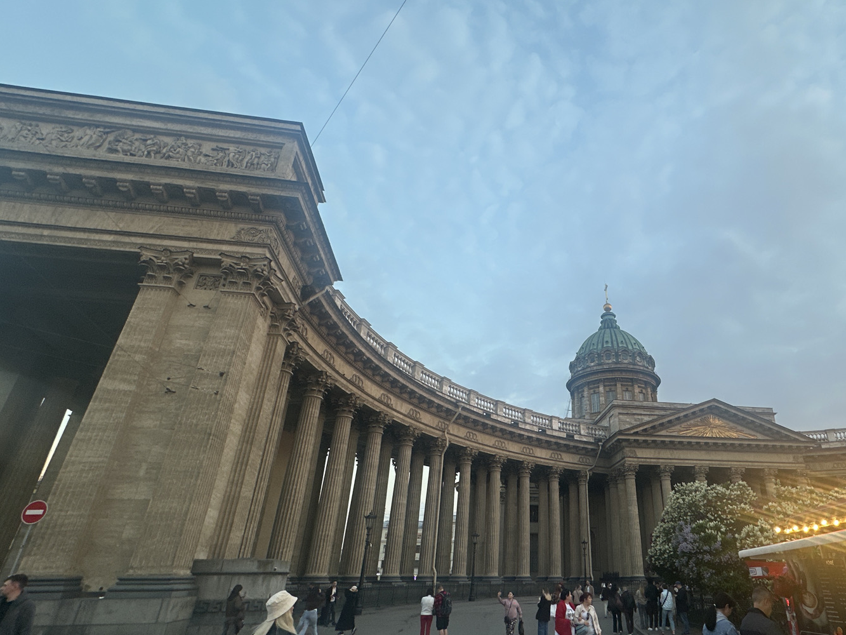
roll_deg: +0.7
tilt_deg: +26.7
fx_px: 513
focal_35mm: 21
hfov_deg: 77.0
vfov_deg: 63.5
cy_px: 321
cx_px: 548
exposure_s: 1/105
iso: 64
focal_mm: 2.22
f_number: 2.2
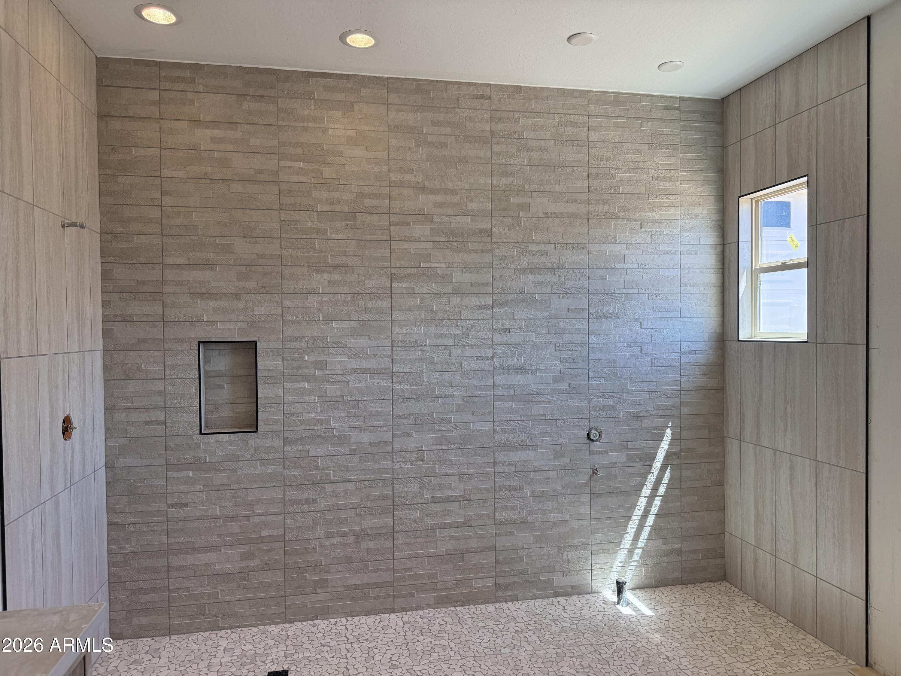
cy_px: 338
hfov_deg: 71.6
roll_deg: +0.6
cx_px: 450
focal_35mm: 24
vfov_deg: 56.8
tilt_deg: -0.9
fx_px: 625
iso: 160
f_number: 1.78
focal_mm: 6.76
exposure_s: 1/225
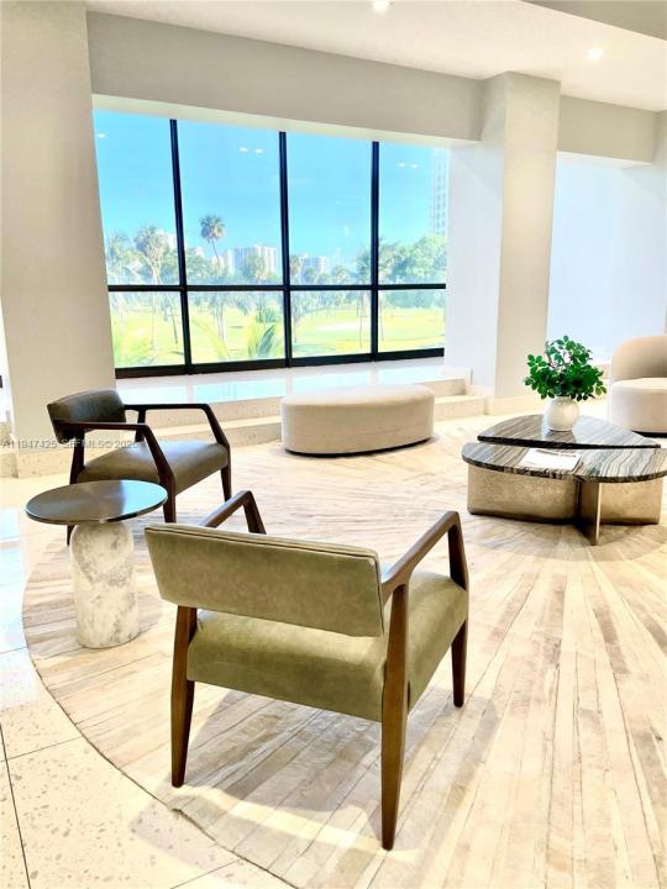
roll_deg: +1.0
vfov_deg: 67.3
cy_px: 444
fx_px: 668
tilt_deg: -11.0
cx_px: 334
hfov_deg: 53.1
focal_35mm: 26
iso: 50
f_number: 1.6
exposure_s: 1/120
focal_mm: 4.2
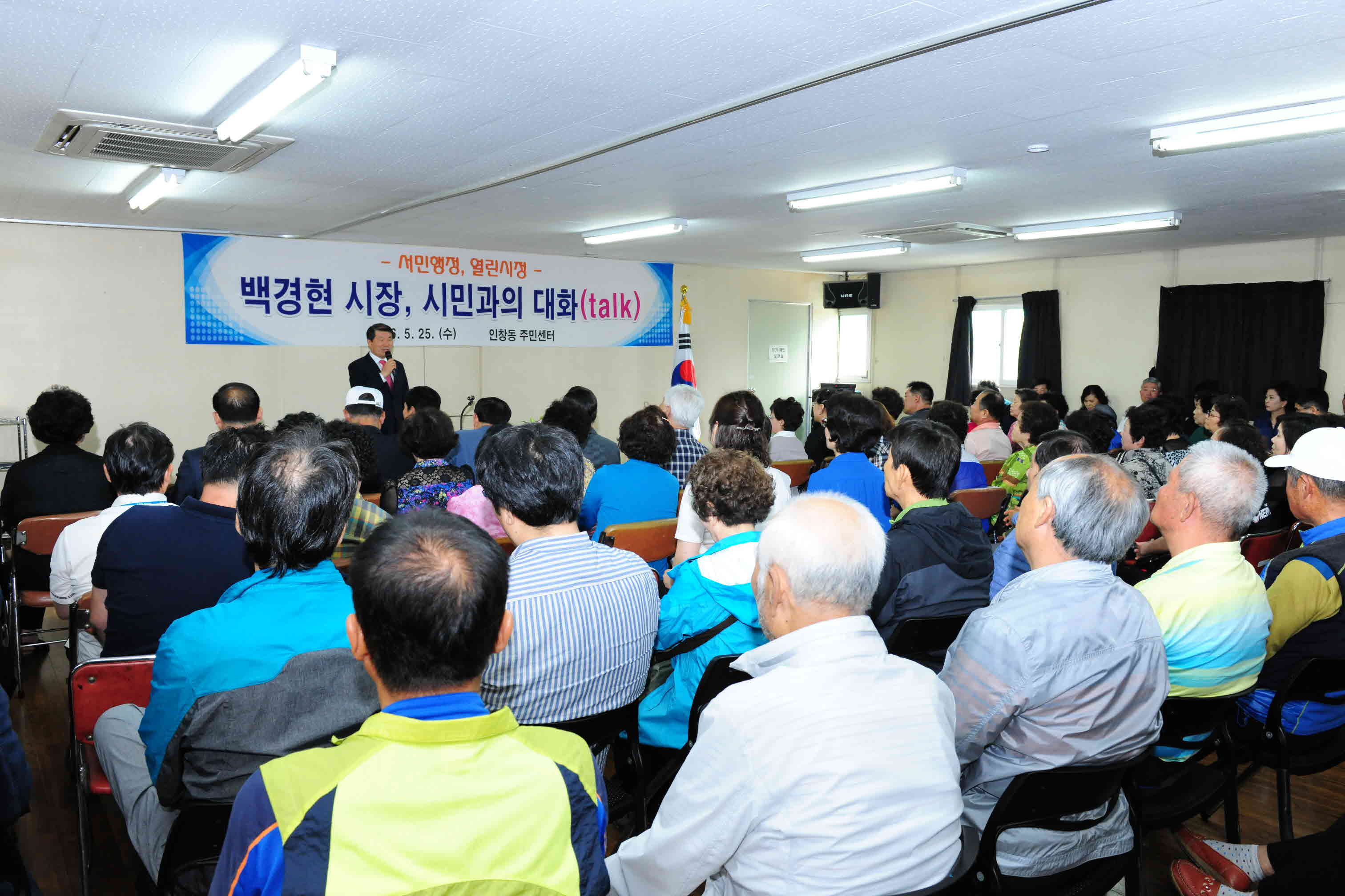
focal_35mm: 27
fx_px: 1009
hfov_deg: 67.4
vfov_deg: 47.9
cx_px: 672
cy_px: 448
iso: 1600
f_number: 7.1
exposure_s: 1/60
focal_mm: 27
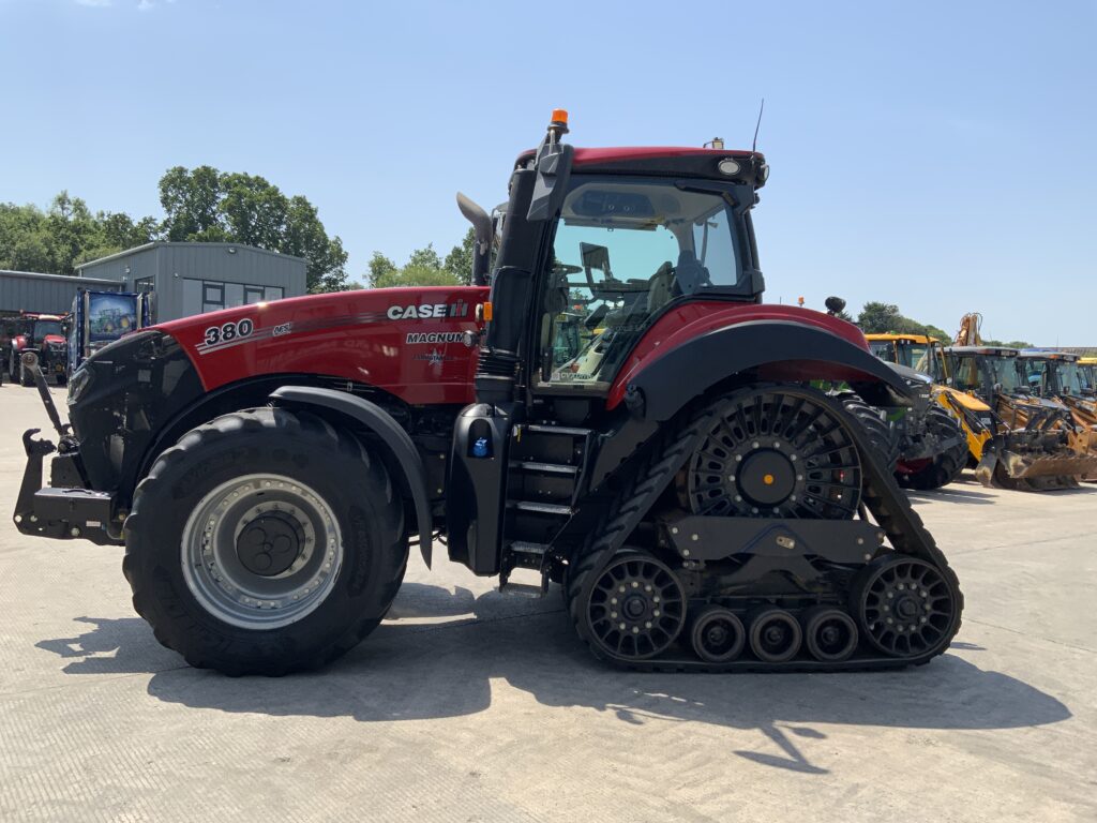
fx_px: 919
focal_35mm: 29
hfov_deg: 61.7
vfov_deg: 48.2
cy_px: 412
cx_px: 548
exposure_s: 1/1848
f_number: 1.8
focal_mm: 3
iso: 16
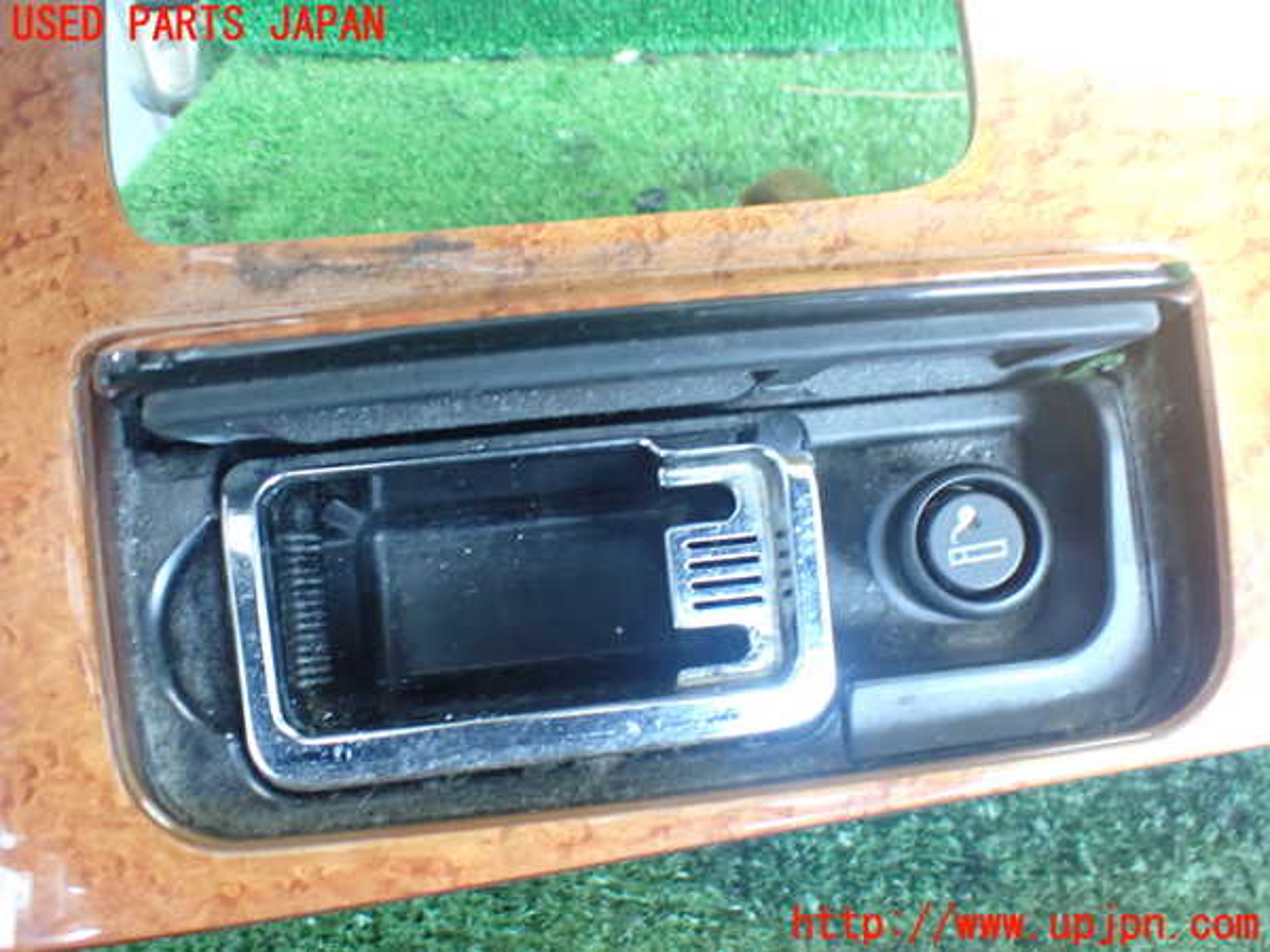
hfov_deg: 60.0
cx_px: 635
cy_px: 476
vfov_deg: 46.8
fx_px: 1101
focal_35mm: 30
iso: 800
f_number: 2.3
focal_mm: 5.4
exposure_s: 1/40
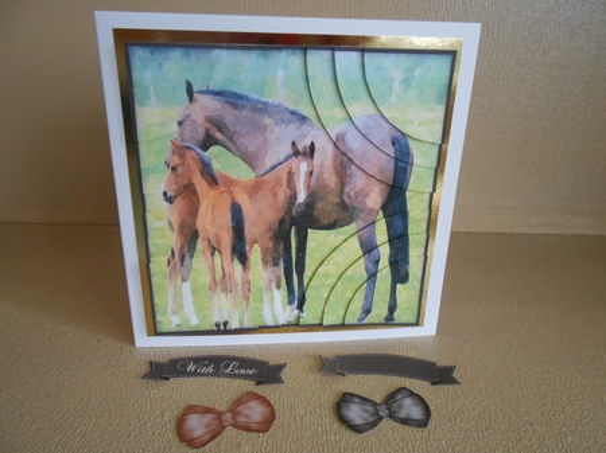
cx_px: 303
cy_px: 226
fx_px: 455
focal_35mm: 26
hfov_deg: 67.3
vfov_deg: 53.0
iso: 320
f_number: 3.5
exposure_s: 1/30
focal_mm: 4.6
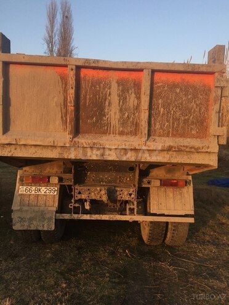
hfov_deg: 48.2
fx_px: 256
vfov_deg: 61.7
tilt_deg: -4.5
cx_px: 114
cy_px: 152
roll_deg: +0.6
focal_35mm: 29
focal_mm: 4.15
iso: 32
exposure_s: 1/376
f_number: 2.2
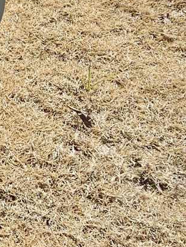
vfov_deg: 25.7
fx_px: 516
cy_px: 3
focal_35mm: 72
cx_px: -214
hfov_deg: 15.3
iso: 50
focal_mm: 2.2
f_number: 2.2
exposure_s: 1/1343
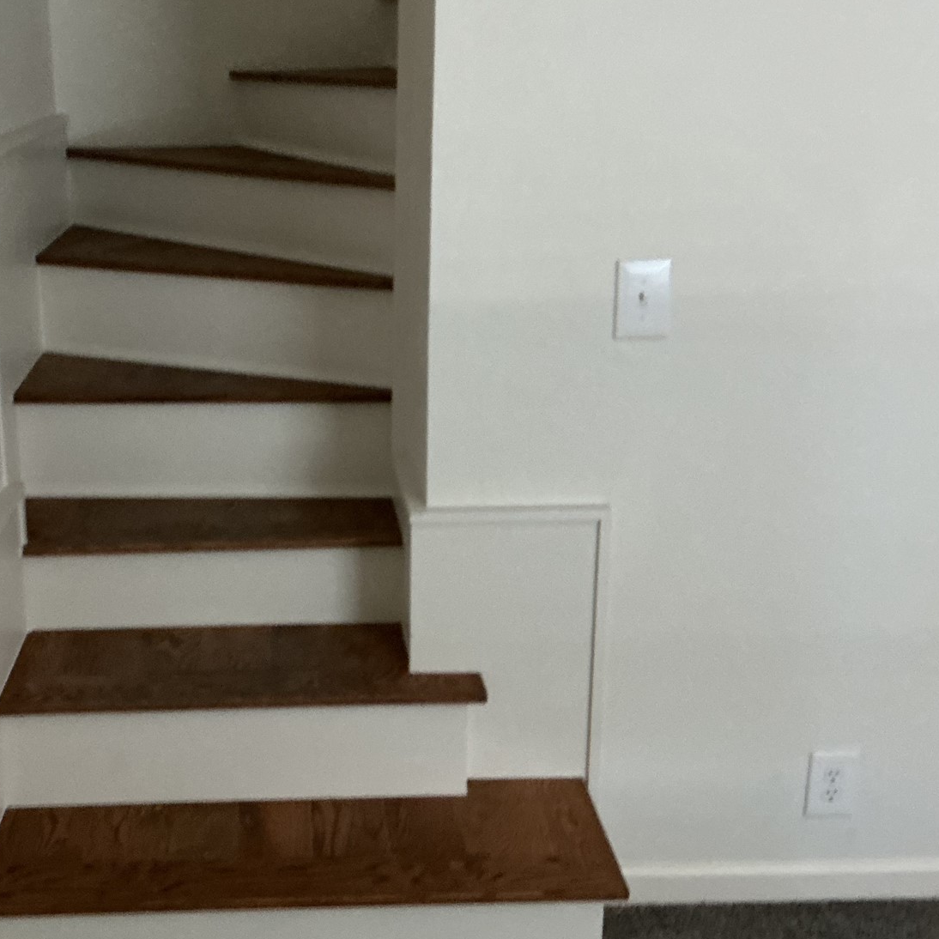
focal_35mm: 45
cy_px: 464
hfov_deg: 37.0
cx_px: 289
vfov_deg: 37.6
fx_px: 1381
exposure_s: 1/30
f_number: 1.8
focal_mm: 3
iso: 320
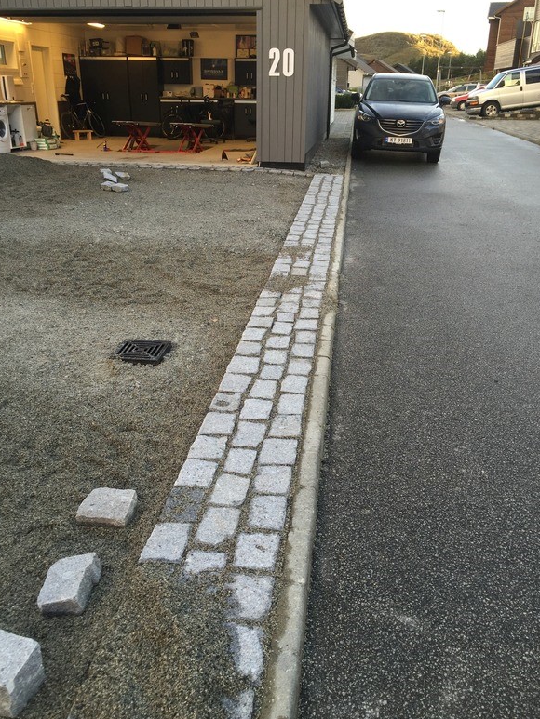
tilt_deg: -21.6
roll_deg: -0.5
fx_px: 624
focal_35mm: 30
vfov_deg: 60.0
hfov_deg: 46.8
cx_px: 271
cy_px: 352
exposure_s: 1/100
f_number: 2.2
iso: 40
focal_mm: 4.15
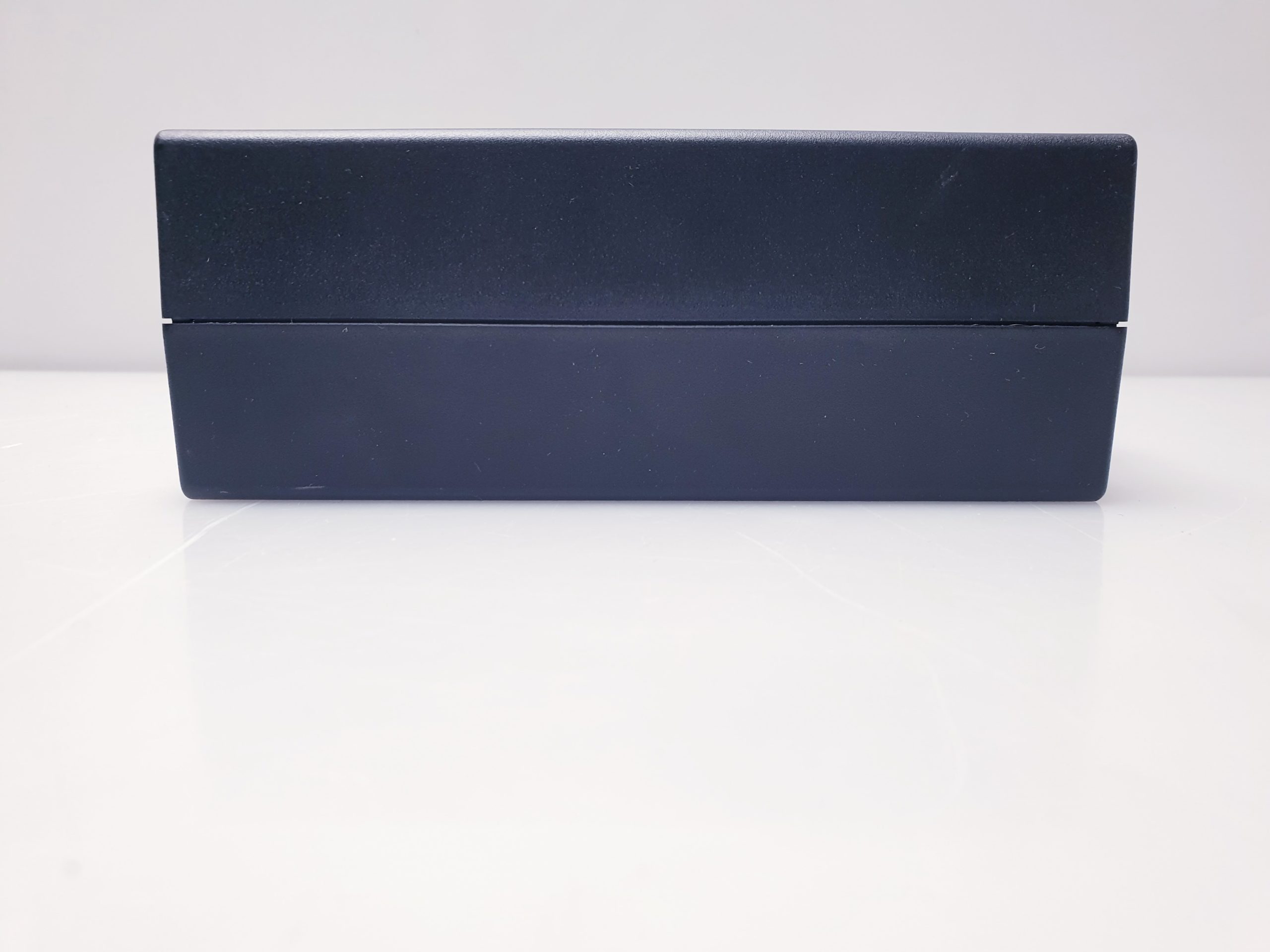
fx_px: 954
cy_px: 476
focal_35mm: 26
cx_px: 635
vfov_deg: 53.1
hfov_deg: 67.3
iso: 100
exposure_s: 1/100
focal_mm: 4.3
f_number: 2.4
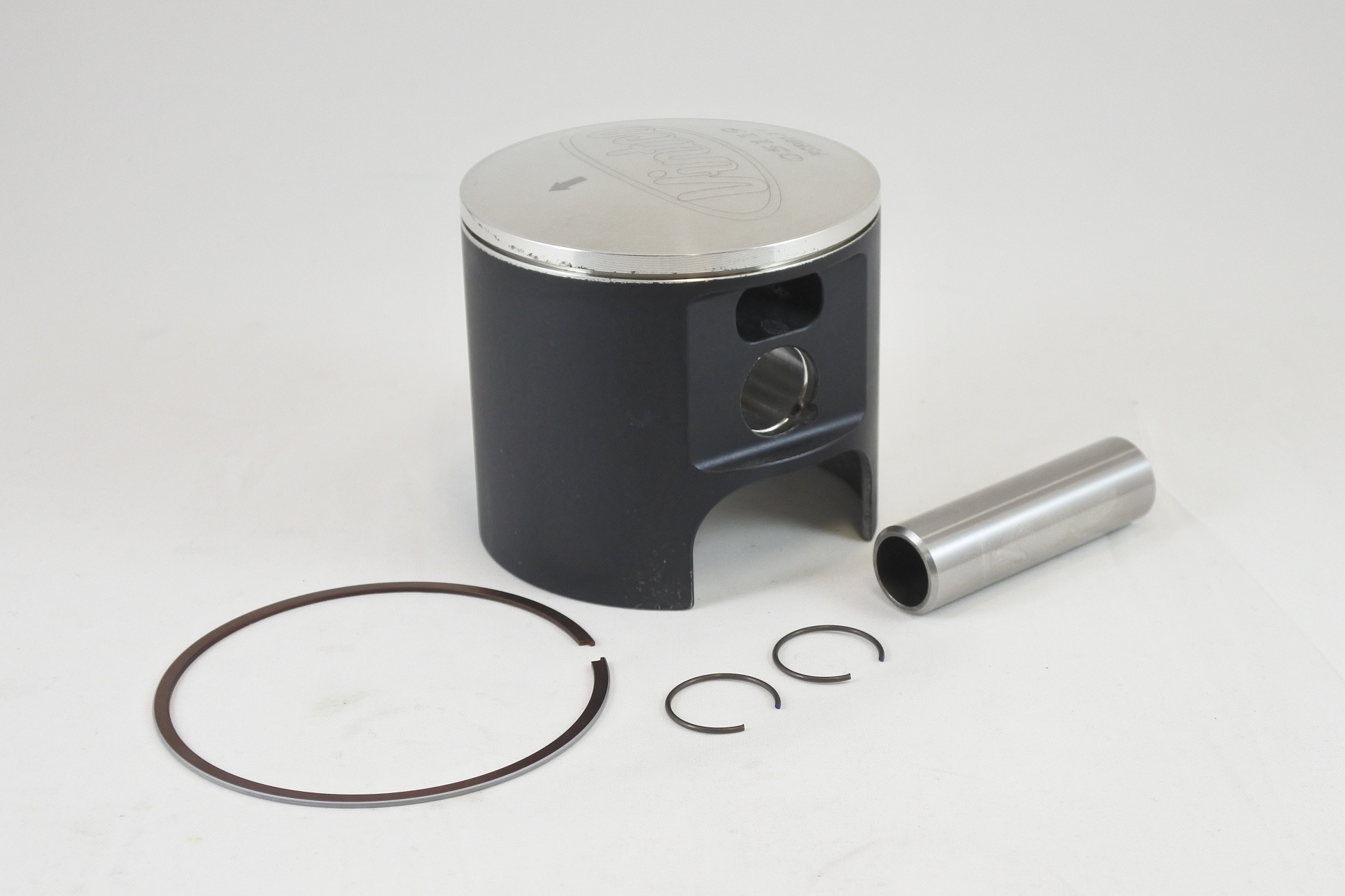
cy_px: 448
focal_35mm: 49
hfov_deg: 40.3
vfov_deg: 27.5
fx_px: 1830
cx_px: 672
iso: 500
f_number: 4.5
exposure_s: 1/125
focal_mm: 18.4
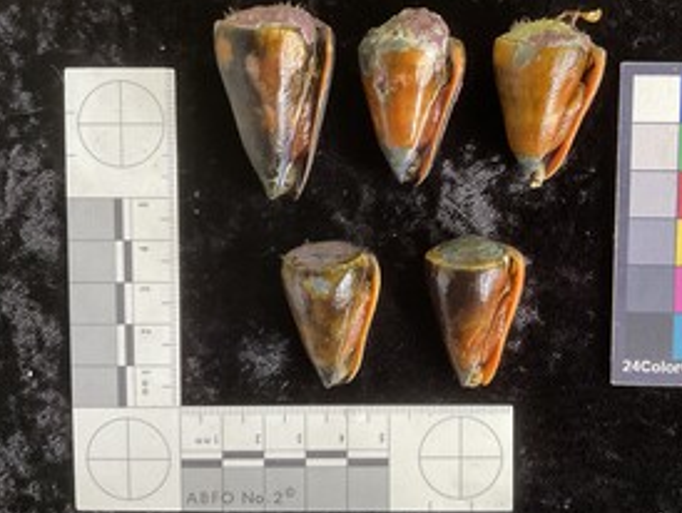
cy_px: 235
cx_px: 418
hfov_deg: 49.7
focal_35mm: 37
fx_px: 730
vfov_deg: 38.7
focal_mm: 3
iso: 100
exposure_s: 1/60
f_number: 1.8
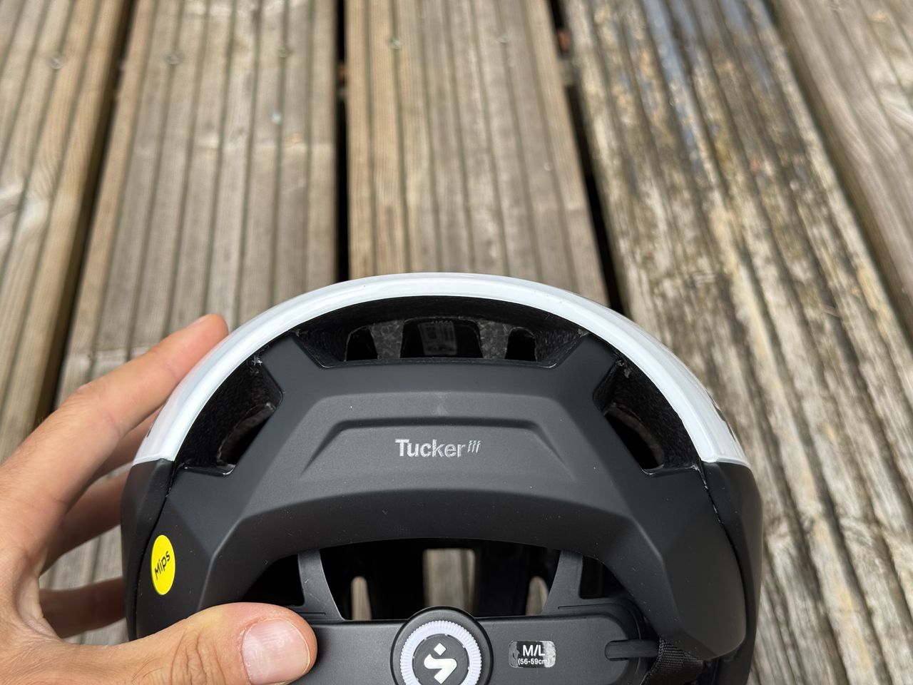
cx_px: 456
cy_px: 342
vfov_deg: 30.3
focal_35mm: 48
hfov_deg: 39.7
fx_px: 1266
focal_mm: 6.76
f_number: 1.78
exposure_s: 1/593
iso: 64
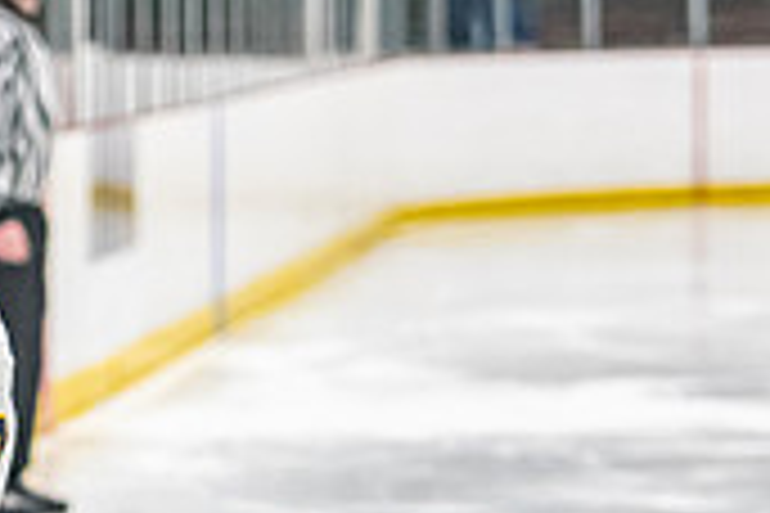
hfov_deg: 5.3
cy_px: 913
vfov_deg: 3.5
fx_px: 8298
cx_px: -185
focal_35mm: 388
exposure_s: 1/800
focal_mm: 95
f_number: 2.8
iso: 3200
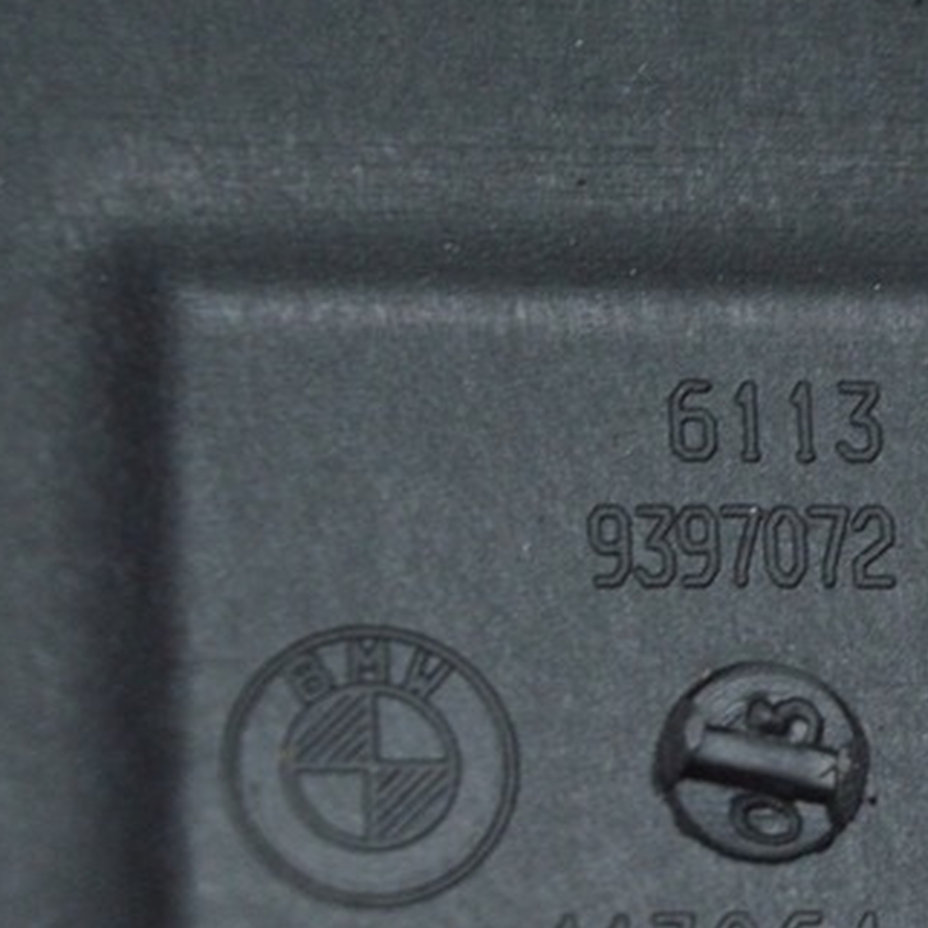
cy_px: 698
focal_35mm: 223
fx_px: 6774
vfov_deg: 7.8
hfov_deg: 7.8
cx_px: 1003
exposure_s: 1/40
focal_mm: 55
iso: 400
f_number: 5.6
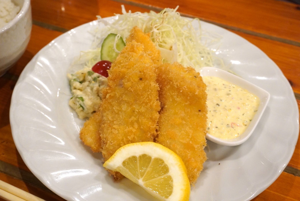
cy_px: 100
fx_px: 325
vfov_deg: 34.3
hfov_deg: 49.5
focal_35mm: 39
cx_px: 150
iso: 2500
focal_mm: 26
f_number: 6.3
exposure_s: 1/80
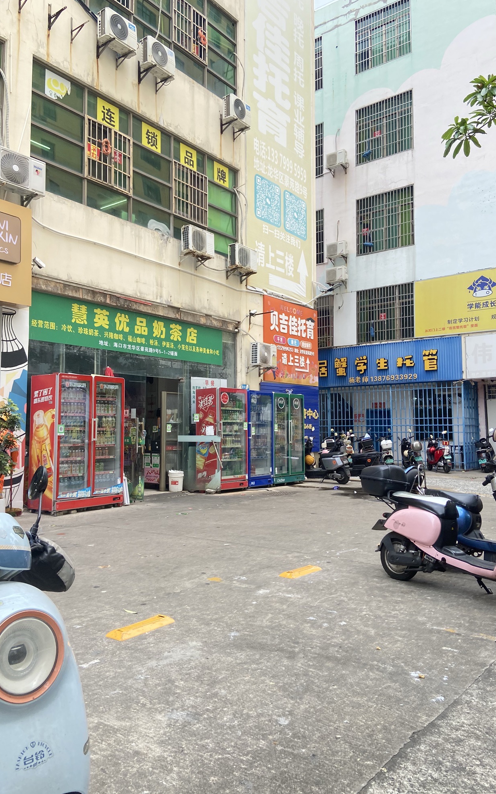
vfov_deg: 66.5
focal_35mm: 28
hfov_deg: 44.5
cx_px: 256
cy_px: 394
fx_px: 606
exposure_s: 1/600
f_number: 1.8
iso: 32
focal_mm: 4.25
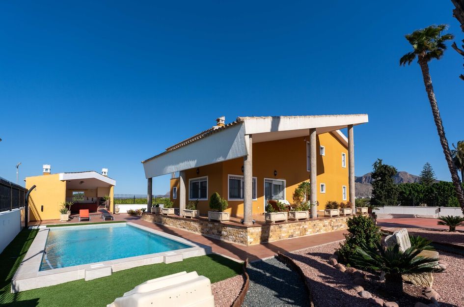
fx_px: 206
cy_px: 154
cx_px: 232
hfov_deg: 96.9
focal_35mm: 16
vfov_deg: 73.4
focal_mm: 16
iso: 100
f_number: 5
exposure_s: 1/1250
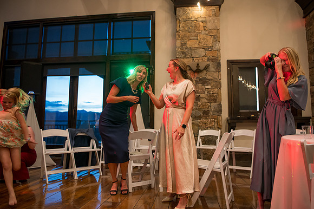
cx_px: 162
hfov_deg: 70.6
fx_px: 222
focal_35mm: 25
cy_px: 105
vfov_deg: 50.5
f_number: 2.8
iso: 3200
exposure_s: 1/100
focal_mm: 24
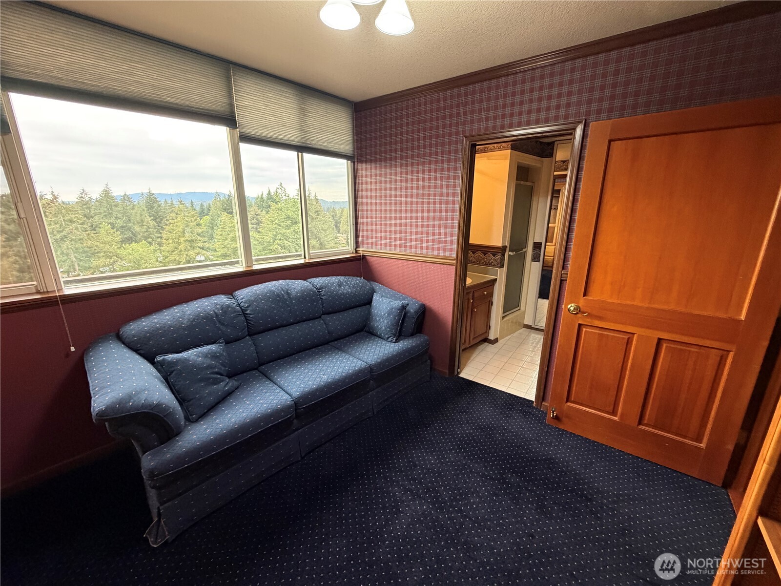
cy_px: 293
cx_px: 390
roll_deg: -0.2
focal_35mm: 14
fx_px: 316
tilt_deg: -16.3
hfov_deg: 102.1
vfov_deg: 85.7
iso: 400
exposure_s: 1/60
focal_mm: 2.22
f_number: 2.2
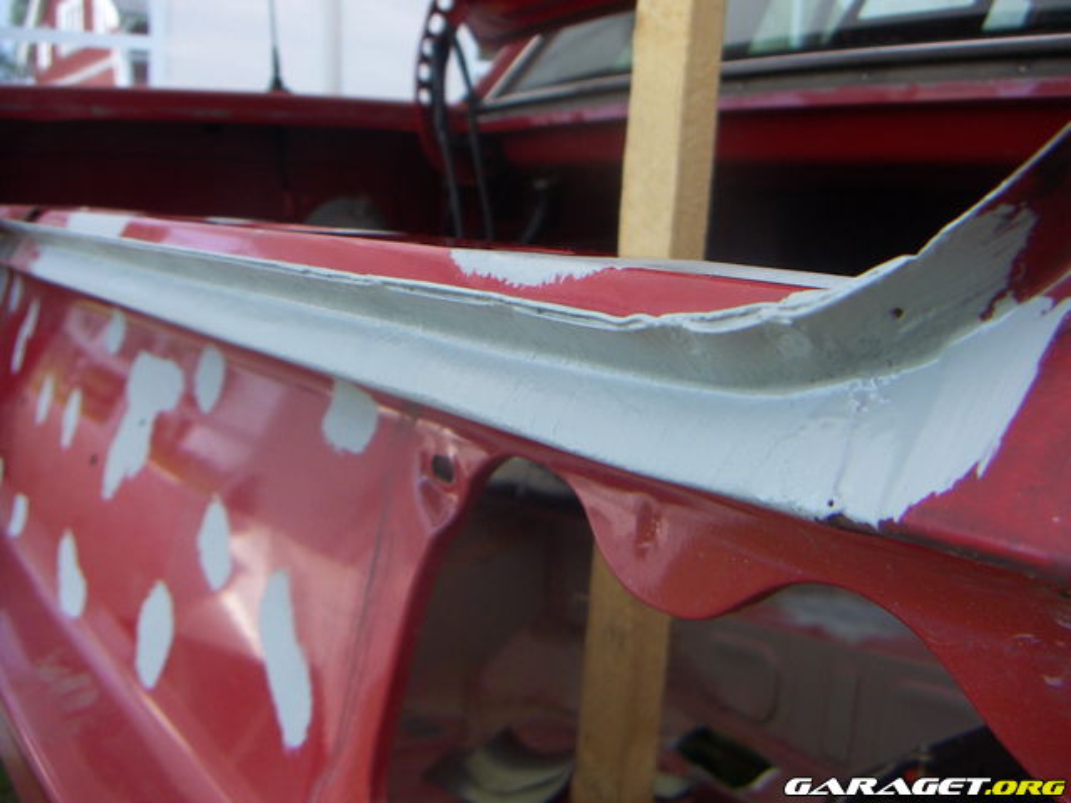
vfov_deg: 39.7
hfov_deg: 51.4
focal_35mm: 36
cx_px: 536
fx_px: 1114
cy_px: 402
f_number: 2.8
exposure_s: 1/500
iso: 50
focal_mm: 4.7
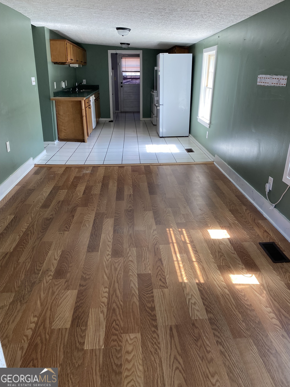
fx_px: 290
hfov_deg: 53.1
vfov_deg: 67.3
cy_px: 194
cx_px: 145
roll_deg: -0.1
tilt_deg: -20.7
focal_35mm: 26
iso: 80
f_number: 1.8
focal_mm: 4.25
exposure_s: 1/121
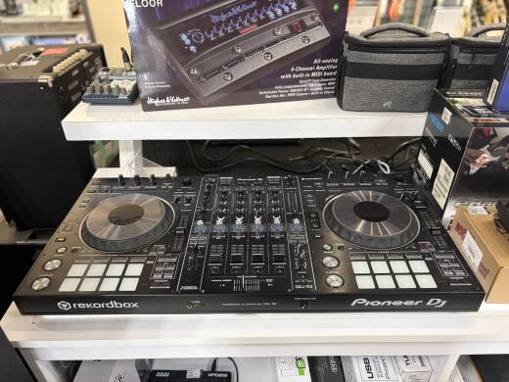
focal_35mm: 26
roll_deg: +1.3
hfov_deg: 67.3
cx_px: 254
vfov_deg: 53.1
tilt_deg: -34.8
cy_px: 191
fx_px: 382
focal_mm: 5.96
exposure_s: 1/60
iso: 160
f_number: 1.6
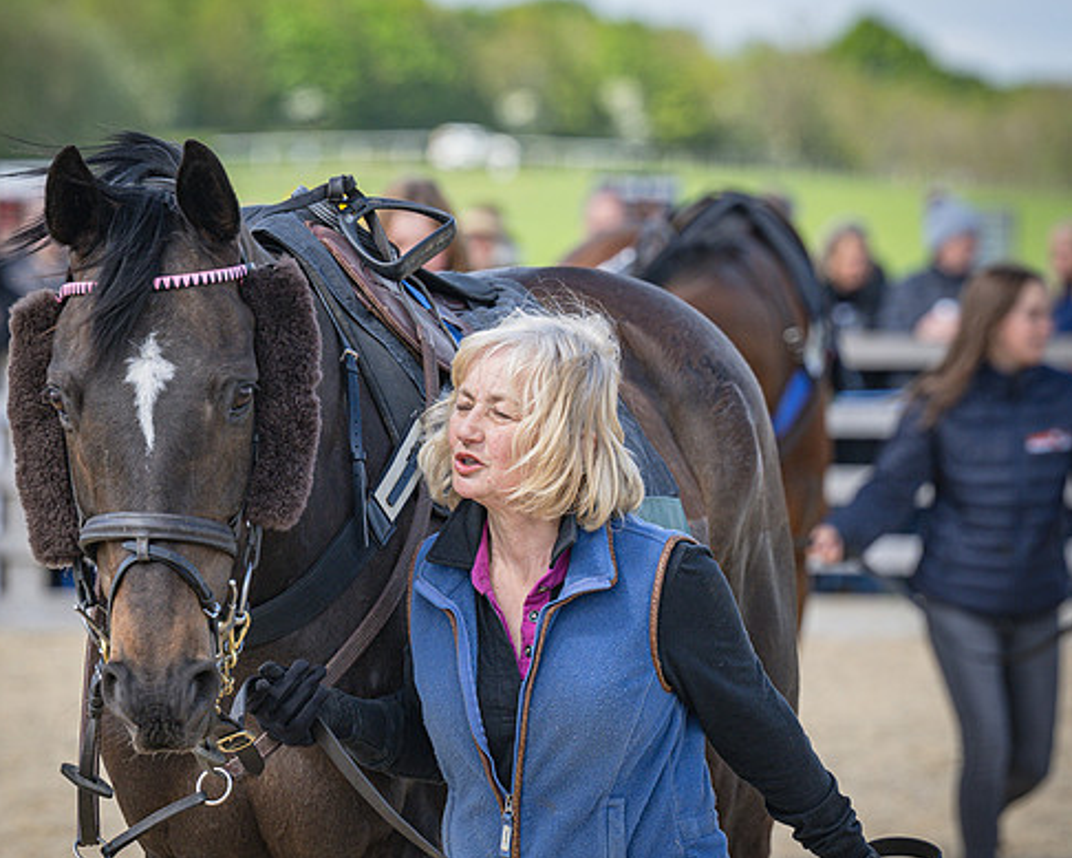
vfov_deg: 5.2
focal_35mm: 299
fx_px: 9488
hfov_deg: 6.5
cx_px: 436
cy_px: 436
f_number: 4
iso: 200
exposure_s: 1/1250
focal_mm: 145
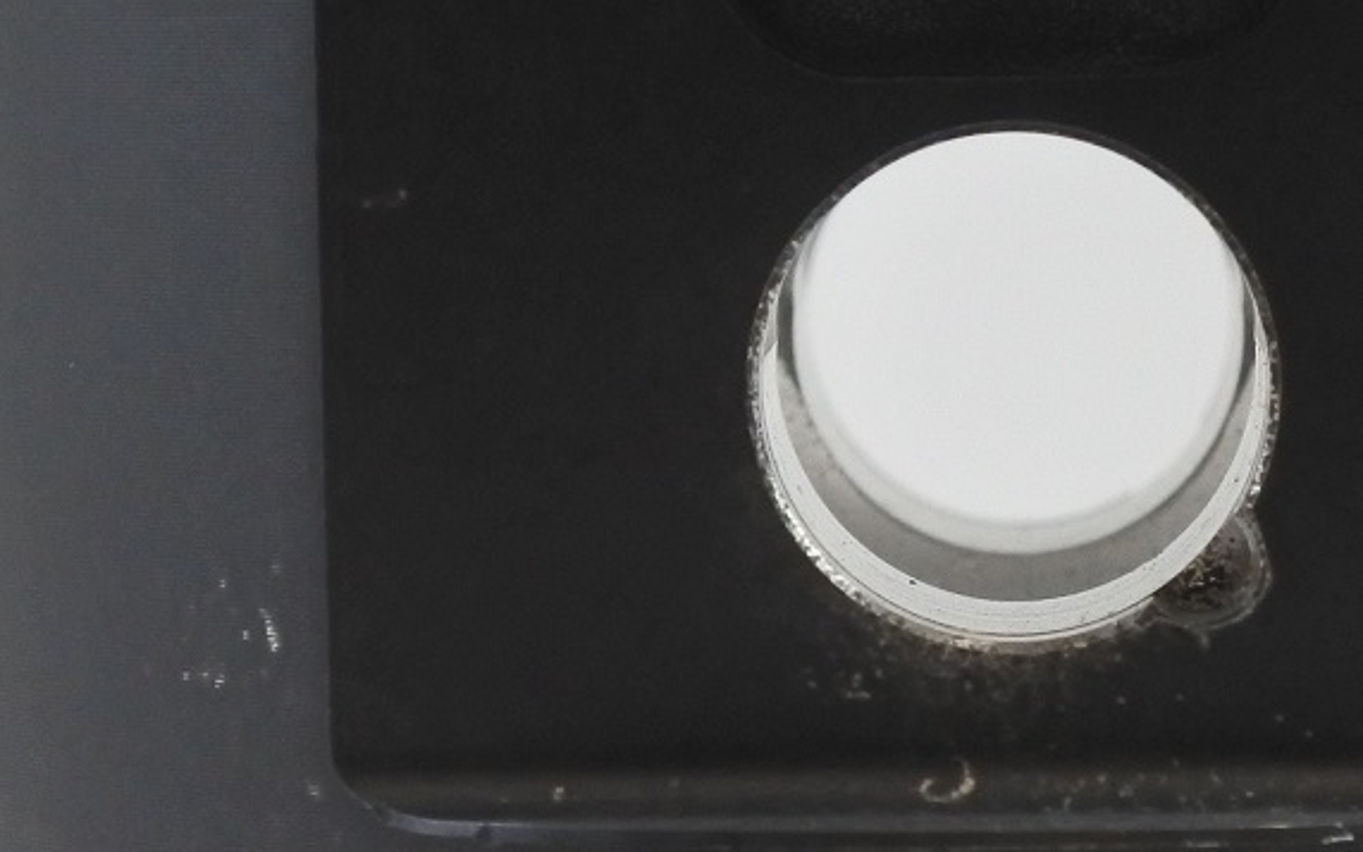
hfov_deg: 10.0
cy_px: 403
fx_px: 7764
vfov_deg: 6.3
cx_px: 1032
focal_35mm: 209
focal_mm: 24
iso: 640
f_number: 5
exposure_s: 1/125
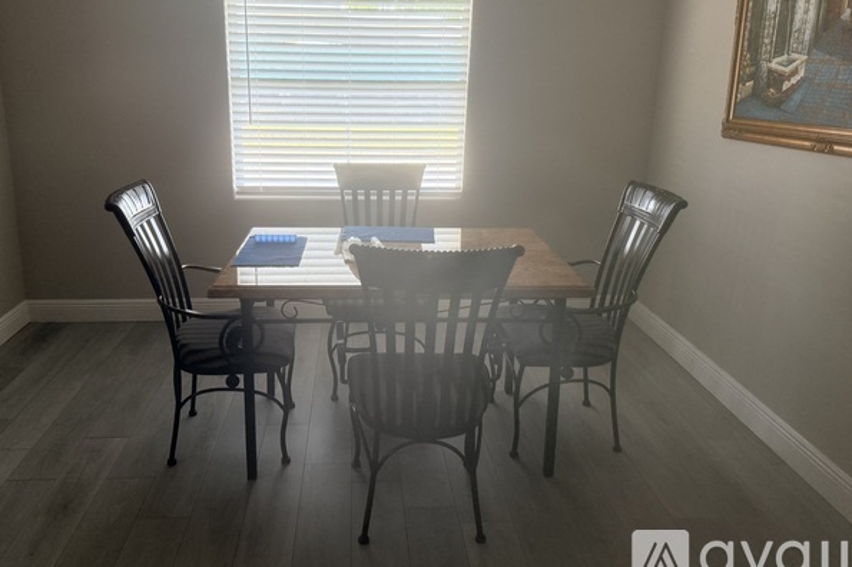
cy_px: 229
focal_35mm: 28
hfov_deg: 65.4
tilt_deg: -14.7
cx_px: 386
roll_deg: -0.6
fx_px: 662
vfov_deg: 46.1
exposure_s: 1/60
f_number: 1.78
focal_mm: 6.76
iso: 250
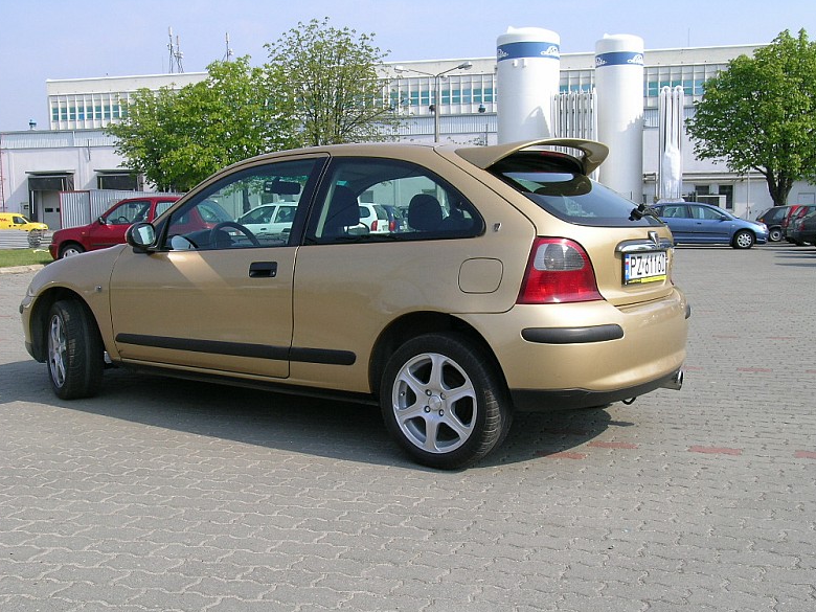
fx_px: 943
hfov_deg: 46.8
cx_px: 403
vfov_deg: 36.0
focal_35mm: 40
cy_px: 311
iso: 50
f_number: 7
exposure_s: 1/196
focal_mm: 8
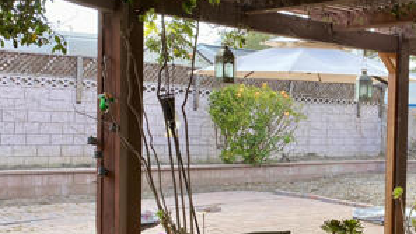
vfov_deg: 19.6
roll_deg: -1.9
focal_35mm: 61
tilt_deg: -3.2
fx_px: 673
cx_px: 378
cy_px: 160
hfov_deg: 32.6
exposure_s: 1/177
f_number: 1.8
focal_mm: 4.25
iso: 32
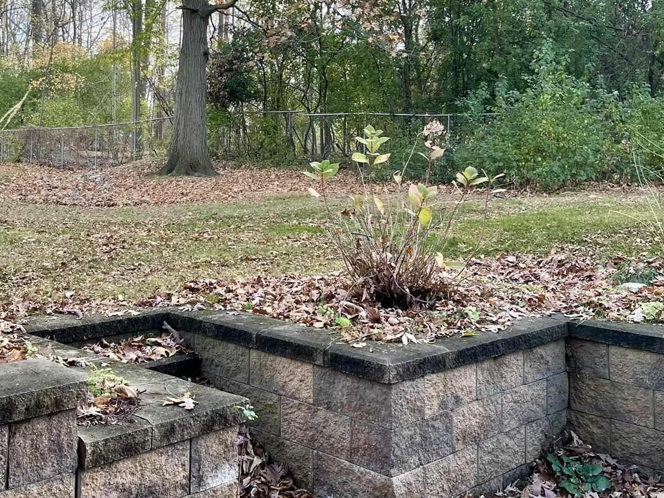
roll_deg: -0.2
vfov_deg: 32.2
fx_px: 844
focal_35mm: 44
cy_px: 114
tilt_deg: +3.2
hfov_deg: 42.6
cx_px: 246
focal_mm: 5.1
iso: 32
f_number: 1.6
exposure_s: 1/277
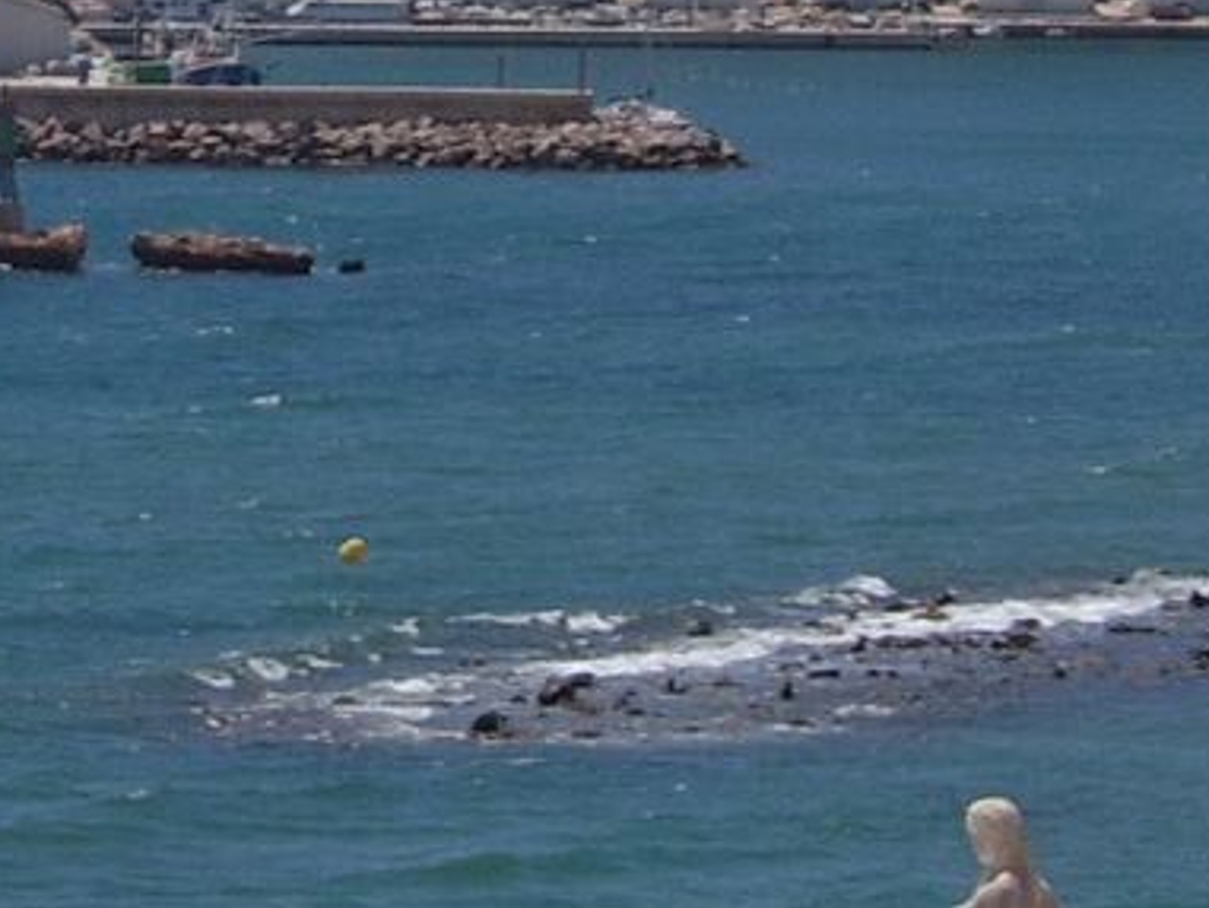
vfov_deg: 5.0
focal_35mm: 294
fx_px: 10271
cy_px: -121
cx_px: -241
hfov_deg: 6.7
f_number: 9.5
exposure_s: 1/162
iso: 50
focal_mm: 18.38
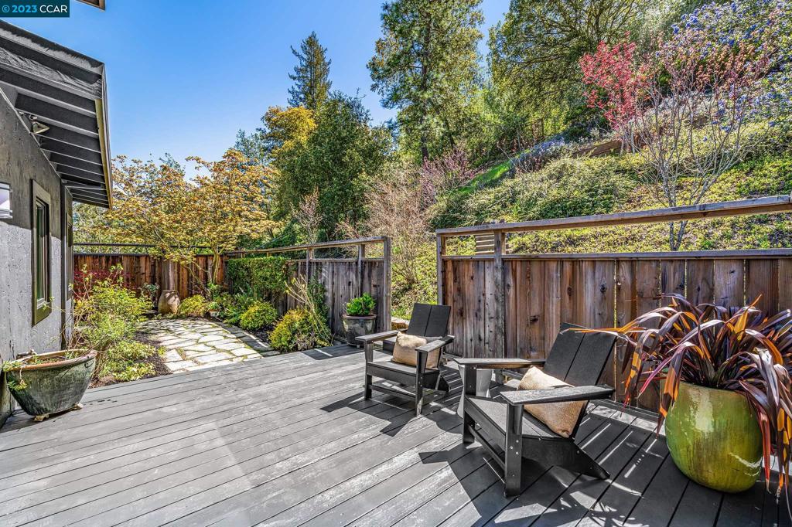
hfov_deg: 100.4
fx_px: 330
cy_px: 264
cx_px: 396
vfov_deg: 77.3
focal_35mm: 15
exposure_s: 1/80
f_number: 11
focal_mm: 15
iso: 64
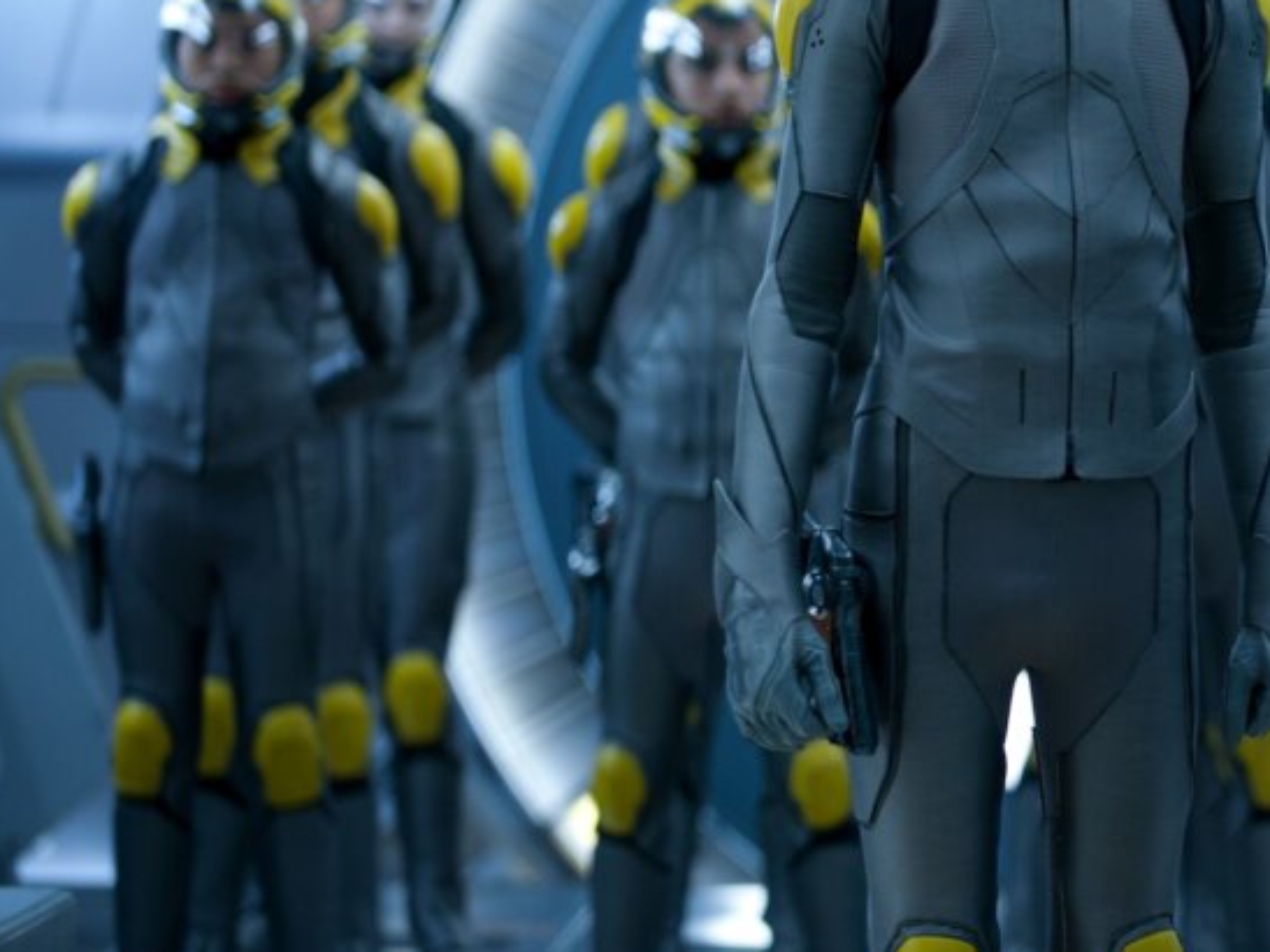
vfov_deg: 7.5
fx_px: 7263
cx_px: 1089
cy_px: 216
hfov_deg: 10.0
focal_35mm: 198
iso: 1000
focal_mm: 110
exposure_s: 1/125
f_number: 2.8
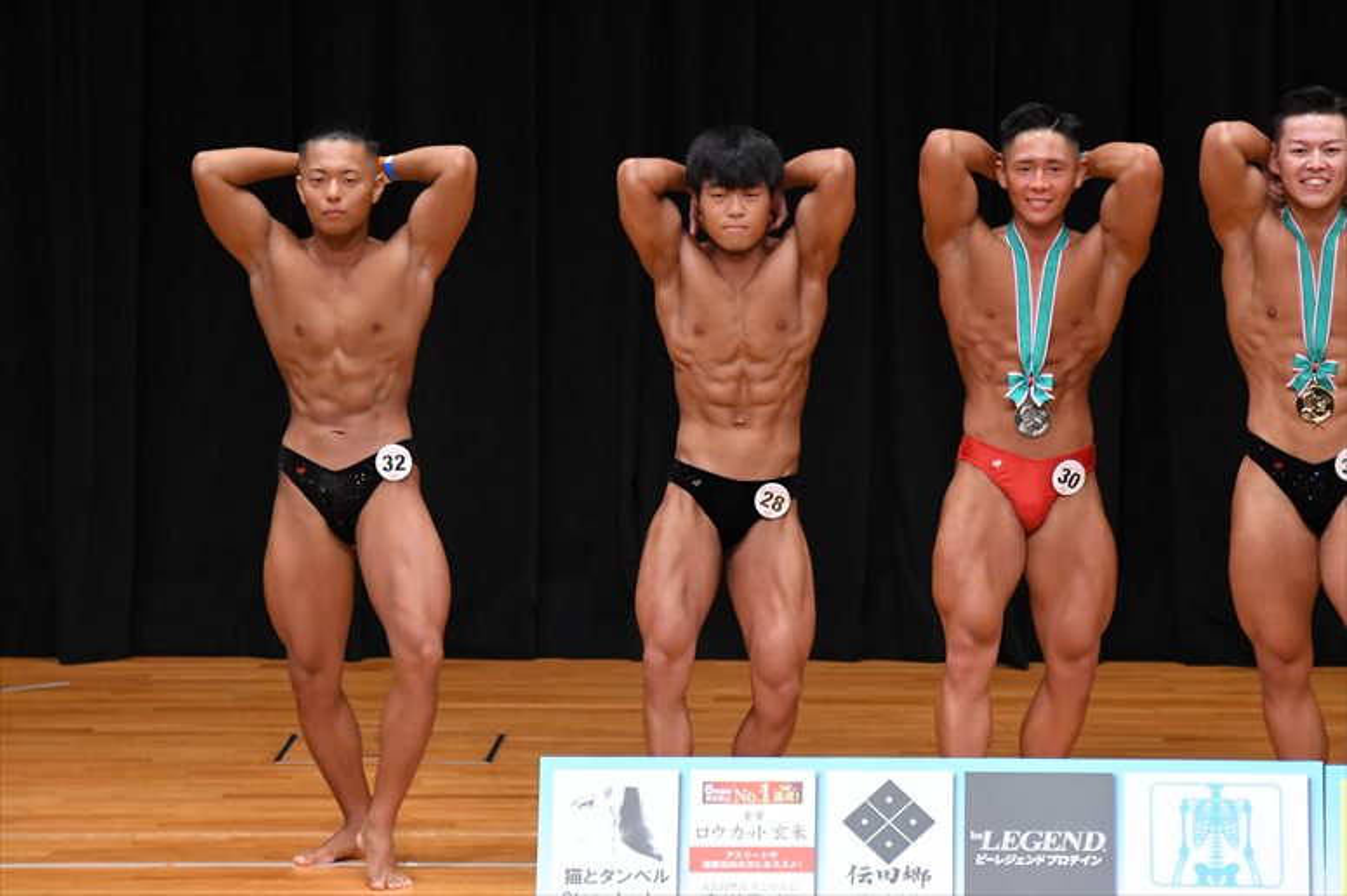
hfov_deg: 6.9
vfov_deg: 4.6
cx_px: 674
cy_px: 448
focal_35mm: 300
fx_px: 11220
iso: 3200
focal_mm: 200
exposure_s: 1/400
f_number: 5.6
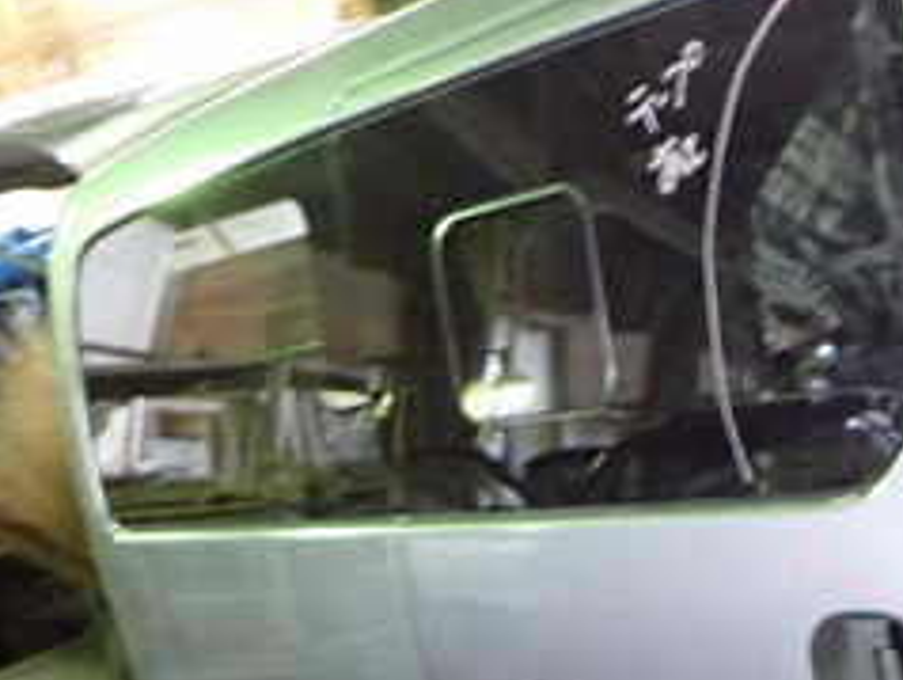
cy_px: 593
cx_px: 827
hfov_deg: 29.3
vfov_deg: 22.8
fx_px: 1645
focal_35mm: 63
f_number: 2
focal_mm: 4.5
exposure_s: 1/30
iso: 500
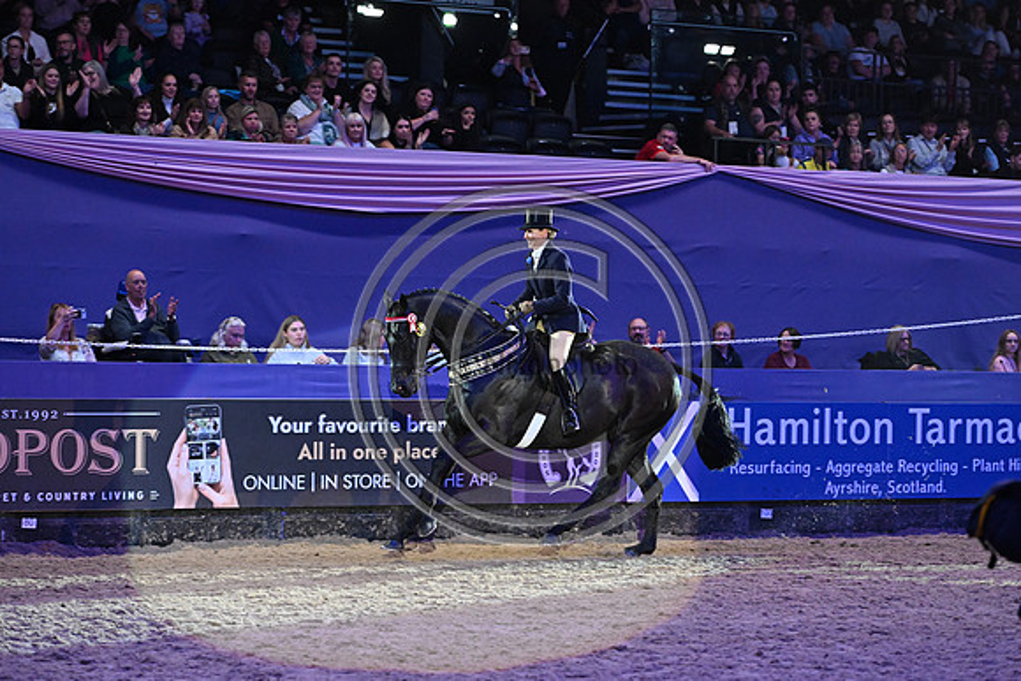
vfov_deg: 12.5
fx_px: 3120
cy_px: 340
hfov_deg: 18.6
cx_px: 510
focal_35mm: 110
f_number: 4
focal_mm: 110
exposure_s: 1/800
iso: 8000
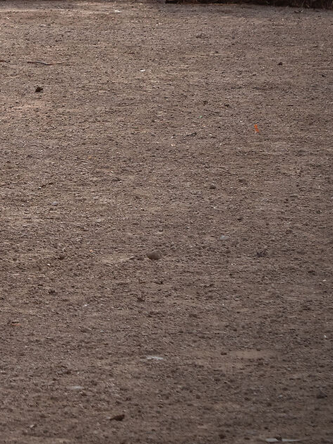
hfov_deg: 3.2
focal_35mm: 458
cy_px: -118
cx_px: -241
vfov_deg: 4.3
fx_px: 5873
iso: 200
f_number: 6.3
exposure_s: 1/500
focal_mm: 60
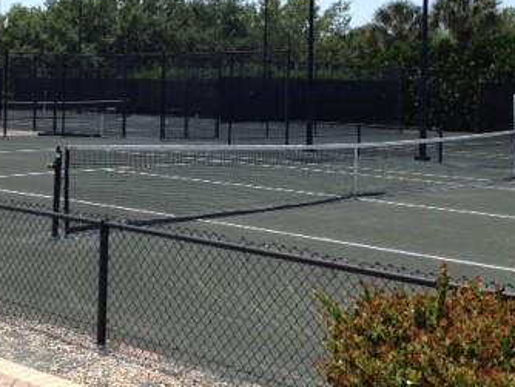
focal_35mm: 67
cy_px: 79
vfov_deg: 21.7
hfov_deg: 28.8
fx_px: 998
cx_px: 176
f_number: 2.4
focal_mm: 4.28
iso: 64
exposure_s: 1/1623
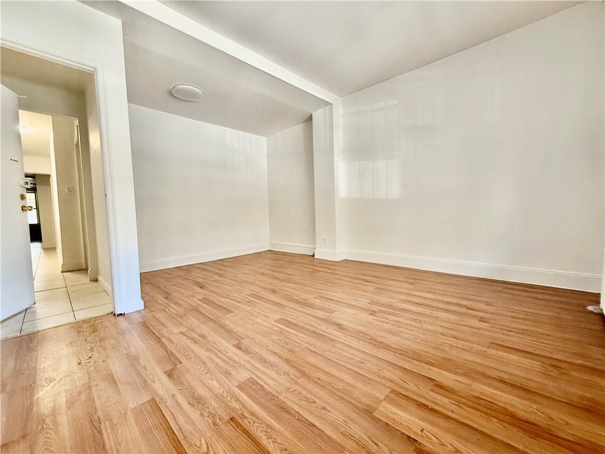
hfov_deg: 102.1
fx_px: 245
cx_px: 302
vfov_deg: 85.7
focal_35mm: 14
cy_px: 227
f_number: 2.2
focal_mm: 2.22
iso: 250
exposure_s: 1/60
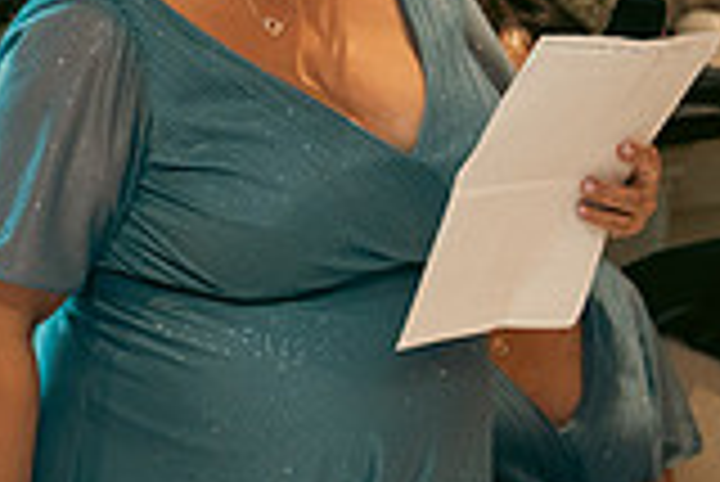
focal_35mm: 239
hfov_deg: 8.4
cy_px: 223
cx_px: -306
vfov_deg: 5.8
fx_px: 4784
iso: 2500
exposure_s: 1/160
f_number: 3.5
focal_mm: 66
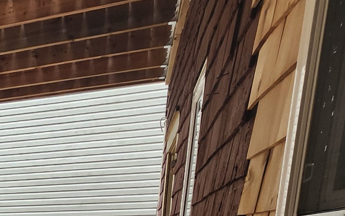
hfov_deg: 32.6
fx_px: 451
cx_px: -91
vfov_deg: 22.0
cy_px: 330
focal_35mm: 48
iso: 64
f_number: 2.2
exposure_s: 1/60.2
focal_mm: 1.74
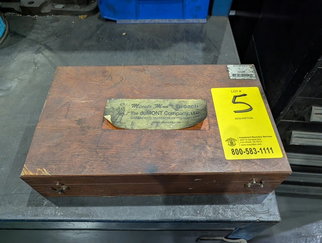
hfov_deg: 71.5
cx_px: 161
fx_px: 224
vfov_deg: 57.0
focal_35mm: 24
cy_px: 122
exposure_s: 1/208
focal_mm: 6.9
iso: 511
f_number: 1.68
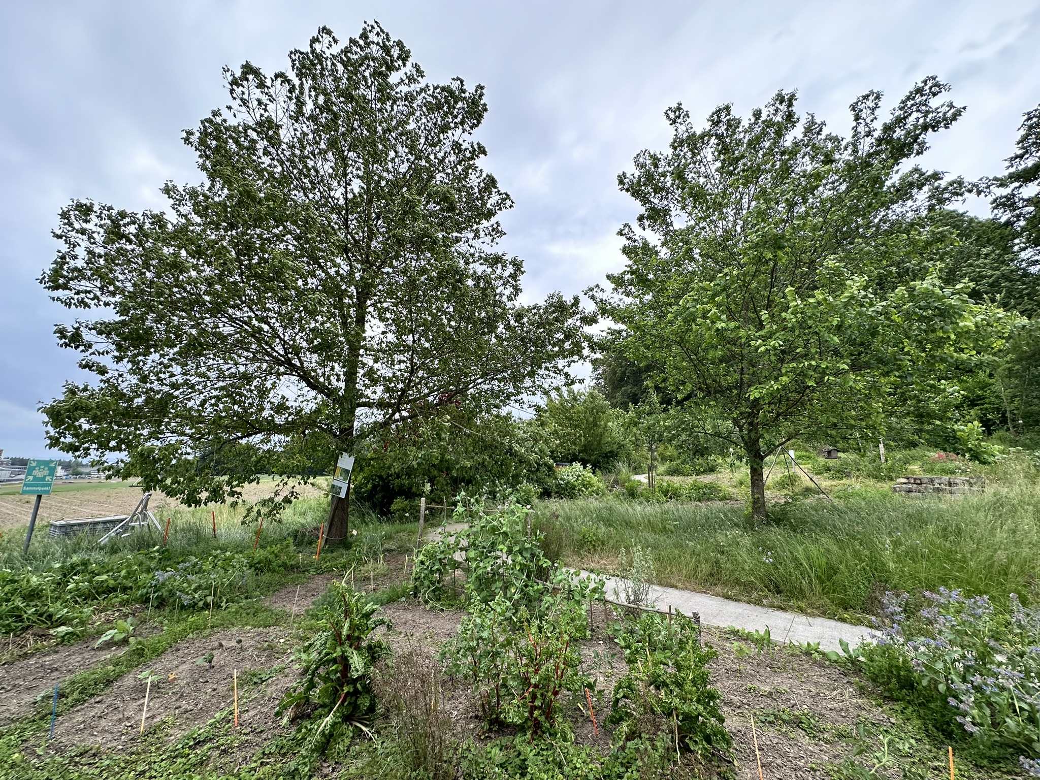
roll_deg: -0.2
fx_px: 421
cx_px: 520
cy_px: 390
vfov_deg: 85.7
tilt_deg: +11.3
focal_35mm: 14
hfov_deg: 102.1
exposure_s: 1/245
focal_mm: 2.22
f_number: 2.2
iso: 40
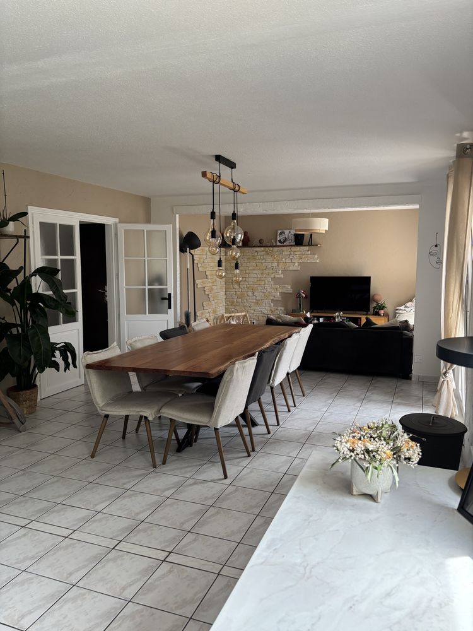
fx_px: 474
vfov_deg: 67.3
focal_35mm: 26
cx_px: 236
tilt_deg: -7.2
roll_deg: +0.2
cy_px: 316
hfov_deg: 53.1
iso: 125
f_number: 1.6
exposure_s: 1/121
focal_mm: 5.96
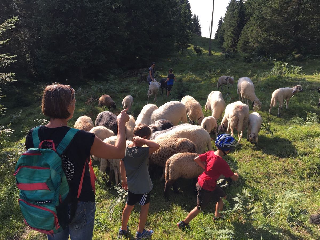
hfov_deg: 61.7
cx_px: 160
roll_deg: -3.9
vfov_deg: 48.2
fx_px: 268
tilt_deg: -13.5
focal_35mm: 29
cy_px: 120
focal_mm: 4.15
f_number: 2.2
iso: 25
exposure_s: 1/534
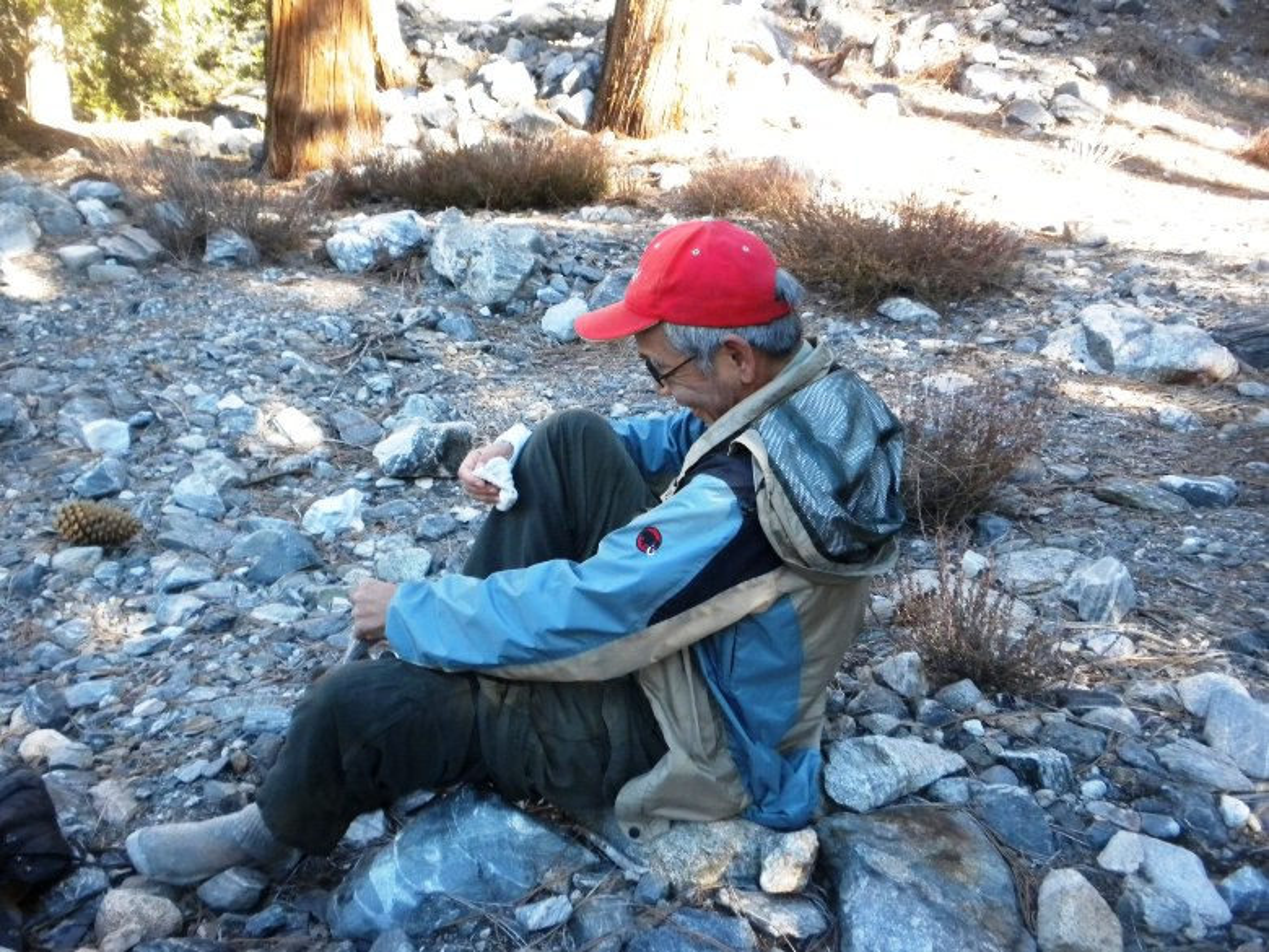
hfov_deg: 50.1
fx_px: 1356
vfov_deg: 38.7
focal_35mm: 37
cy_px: 476
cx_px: 634
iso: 400
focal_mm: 6.6
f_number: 3.5
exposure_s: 1/284
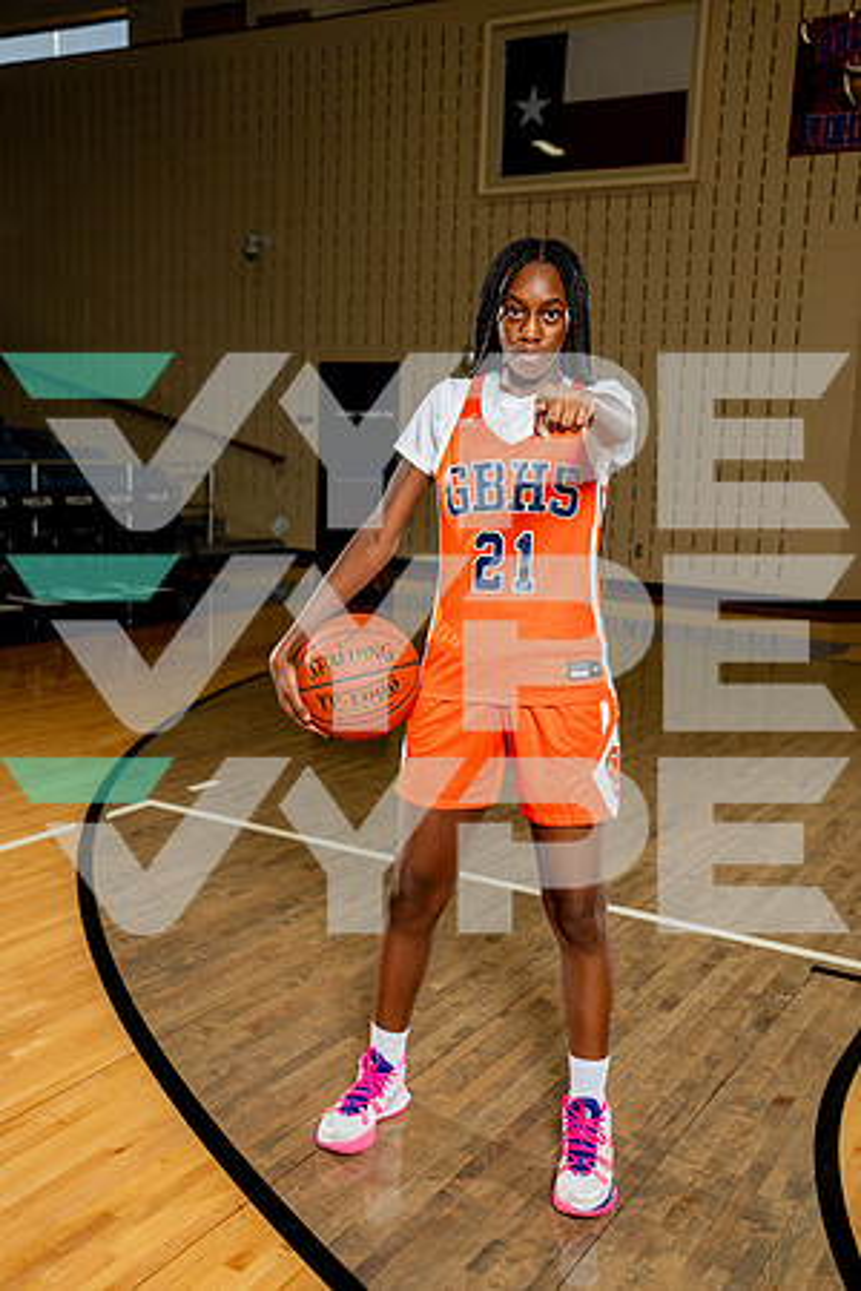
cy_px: 646
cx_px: 430
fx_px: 1291
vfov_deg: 53.1
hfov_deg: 36.9
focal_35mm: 36
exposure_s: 1/250
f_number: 5.6
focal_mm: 36
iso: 400
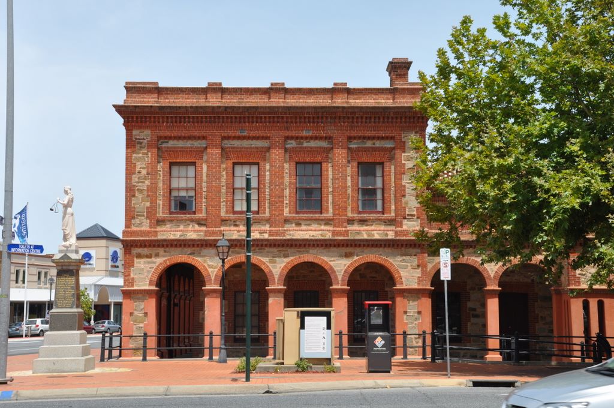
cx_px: 307
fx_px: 1022
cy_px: 204
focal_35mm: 60
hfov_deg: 33.4
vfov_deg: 22.6
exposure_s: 1/160
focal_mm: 40
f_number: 13
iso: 200
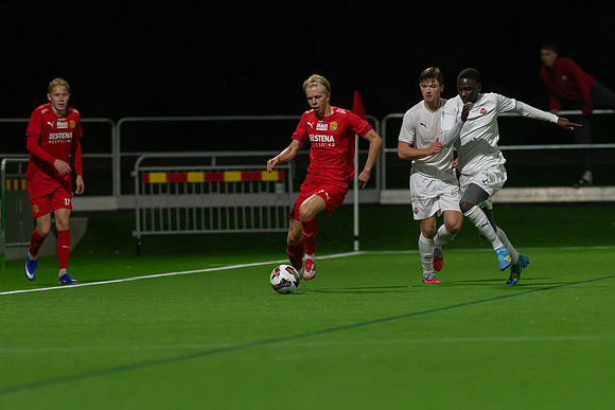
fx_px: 10690
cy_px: 205
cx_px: 308
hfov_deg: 3.3
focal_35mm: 626
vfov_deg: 2.2
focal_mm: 300
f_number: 3.2
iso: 8000
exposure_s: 1/800
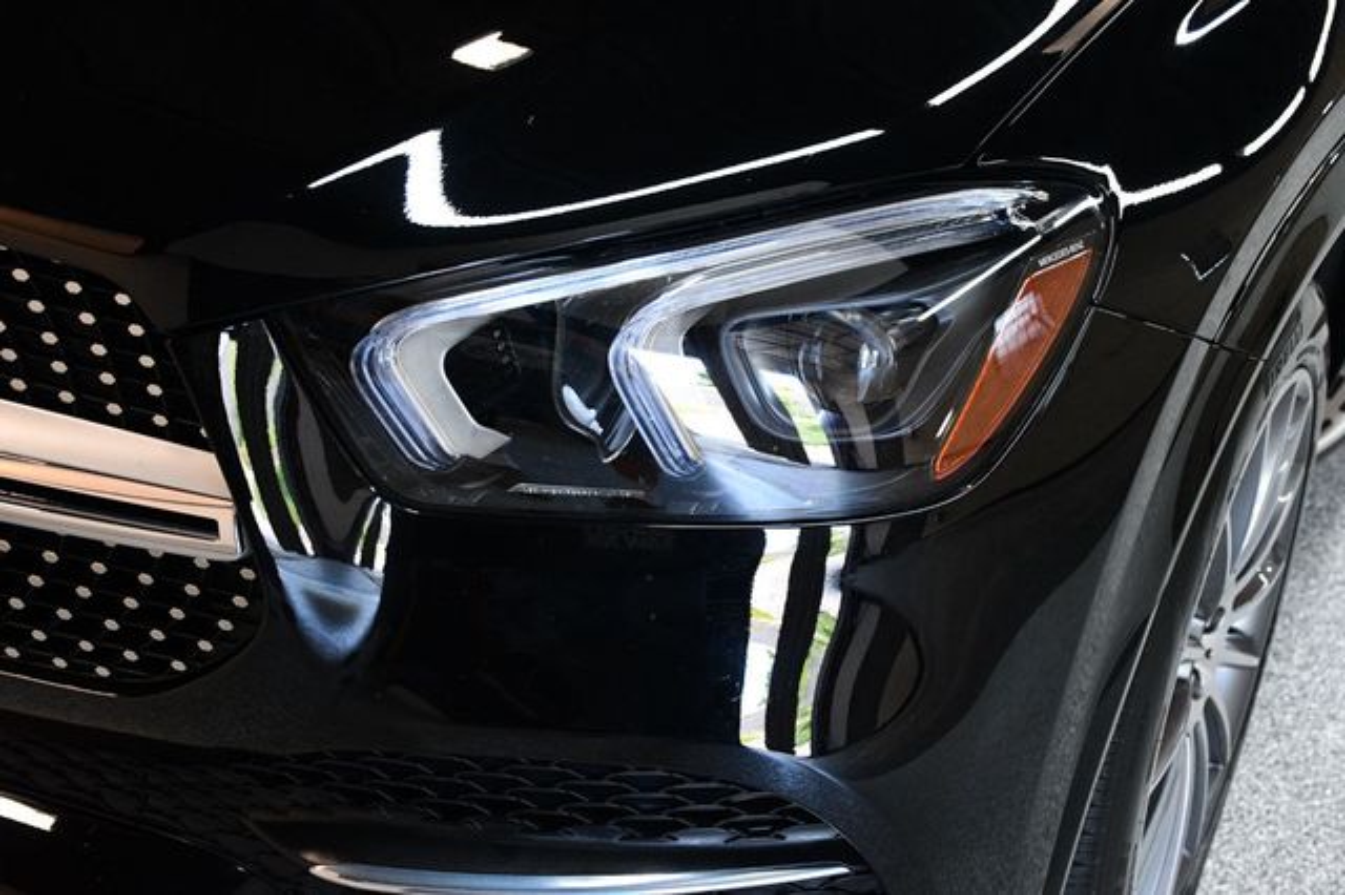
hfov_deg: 41.1
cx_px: 672
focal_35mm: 48
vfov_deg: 28.0
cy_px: 448
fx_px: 1792
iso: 2000
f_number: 4
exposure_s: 1/125
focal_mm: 32
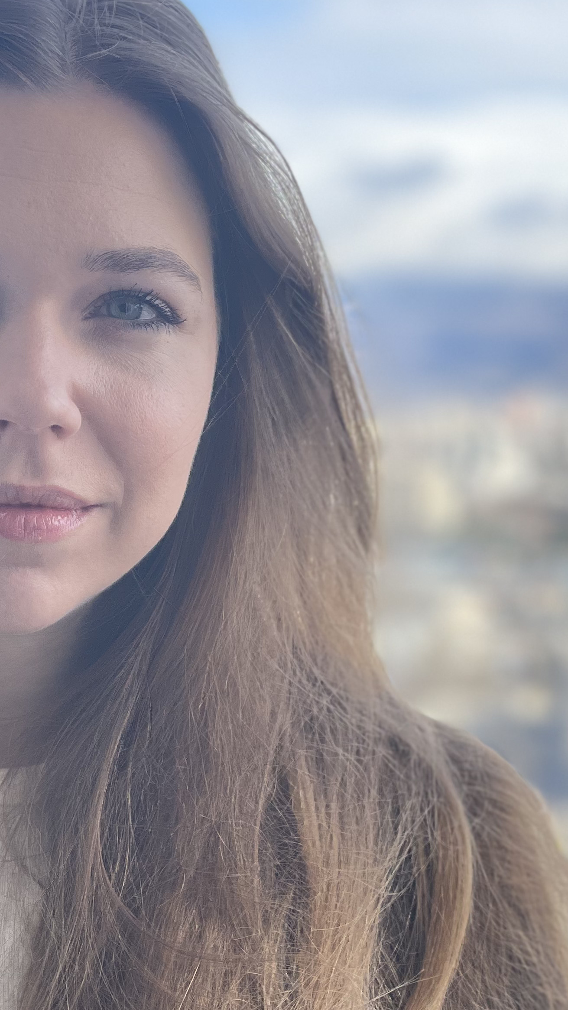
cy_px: 519
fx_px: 2624
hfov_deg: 12.3
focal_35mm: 98
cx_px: 62
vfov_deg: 21.8
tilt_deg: -1.6
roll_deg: -0.1
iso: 32
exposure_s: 1/510
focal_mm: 6
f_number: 2
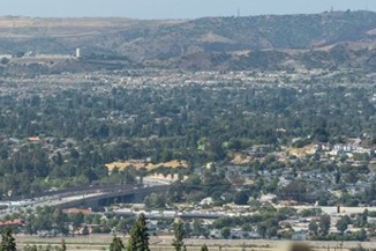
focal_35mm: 286
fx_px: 2985
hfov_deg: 7.2
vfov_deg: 4.8
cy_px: 41
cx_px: -45
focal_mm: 91
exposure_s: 1/500
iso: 100
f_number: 8
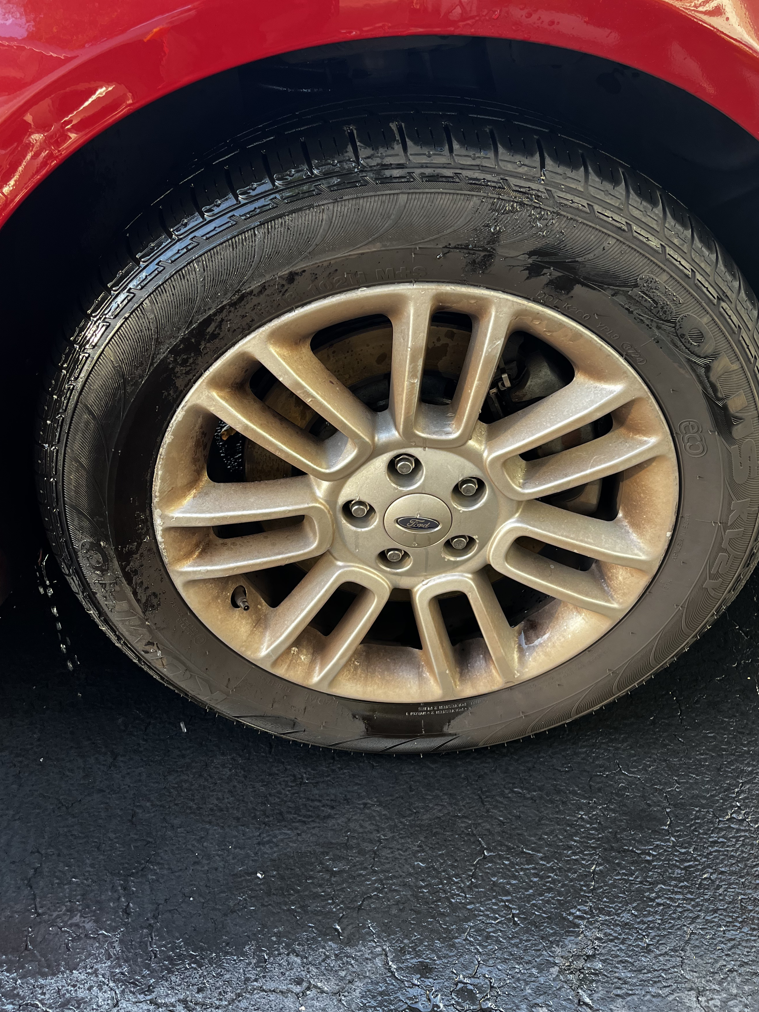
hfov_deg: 46.7
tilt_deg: -35.2
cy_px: 449
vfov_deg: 59.8
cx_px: 417
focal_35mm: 30
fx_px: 877
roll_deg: -0.2
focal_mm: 5.1
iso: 80
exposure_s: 1/122
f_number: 1.6
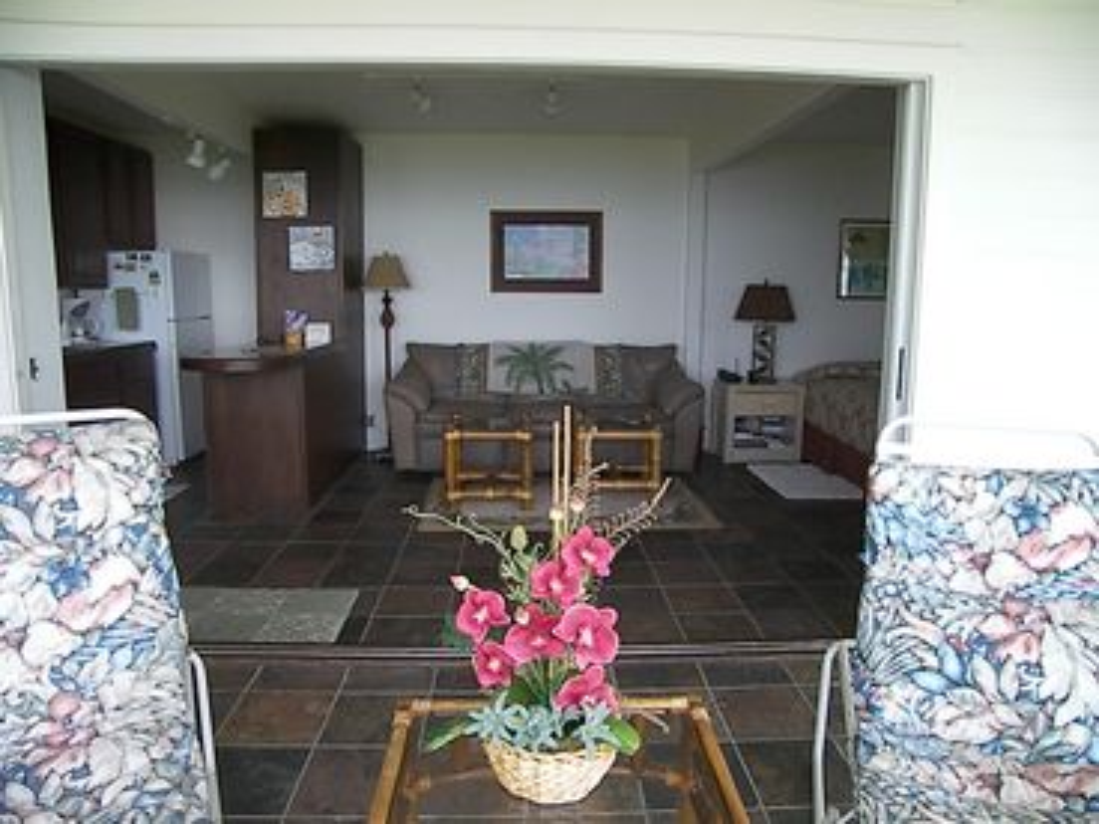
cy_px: 412
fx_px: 762
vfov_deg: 56.8
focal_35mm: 24
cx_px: 550
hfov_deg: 71.6
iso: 400
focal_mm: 5
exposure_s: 1/320
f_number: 2.8
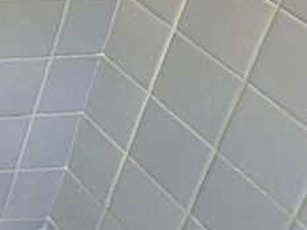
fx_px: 798
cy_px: -146
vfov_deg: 14.9
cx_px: -533
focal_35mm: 90
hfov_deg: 12.7
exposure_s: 1/40
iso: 400
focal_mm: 2.2
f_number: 2.2
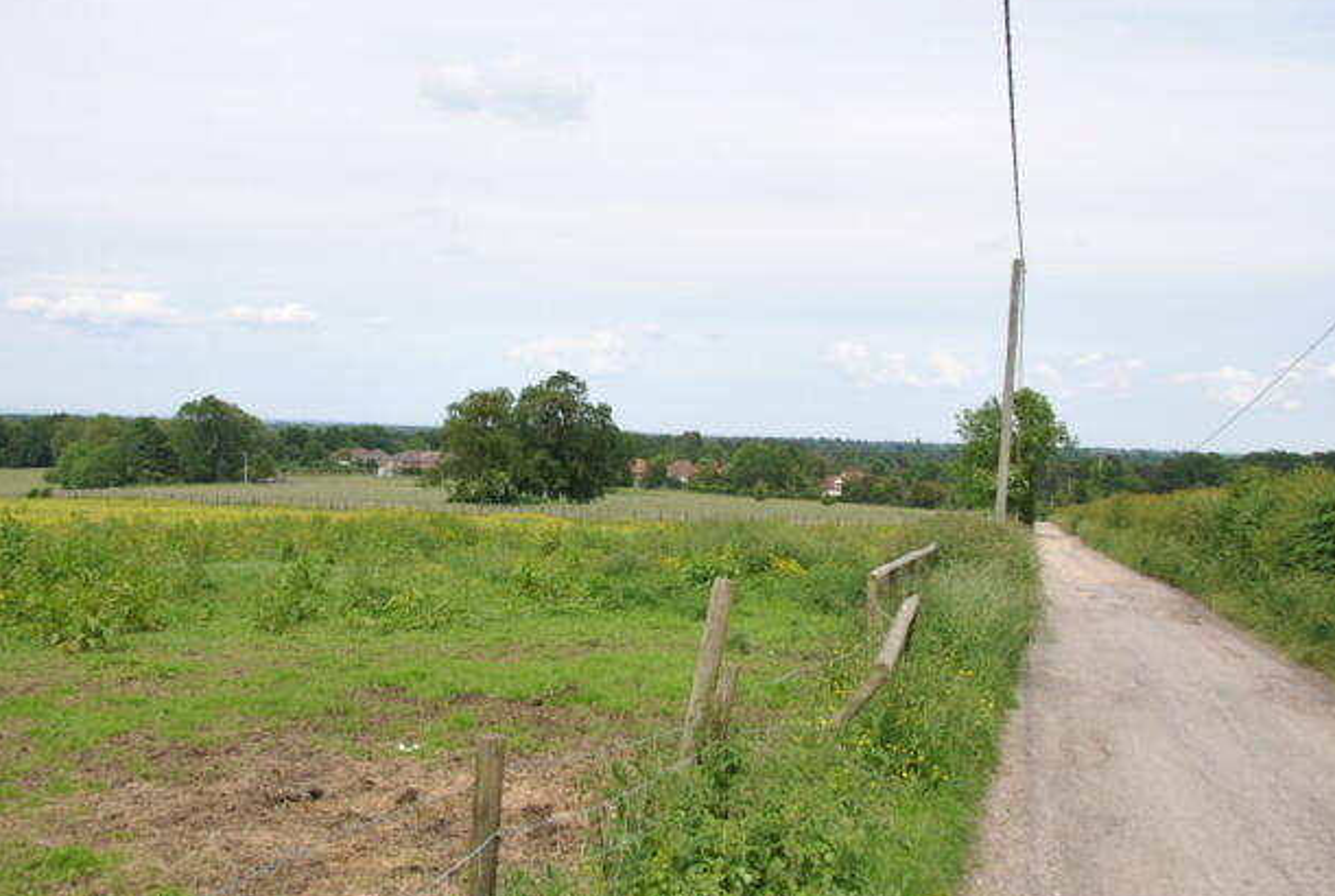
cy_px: 462
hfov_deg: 58.6
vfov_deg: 41.3
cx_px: 673
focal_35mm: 32
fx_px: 1189
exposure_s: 1/250
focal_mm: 20
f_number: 8
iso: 100
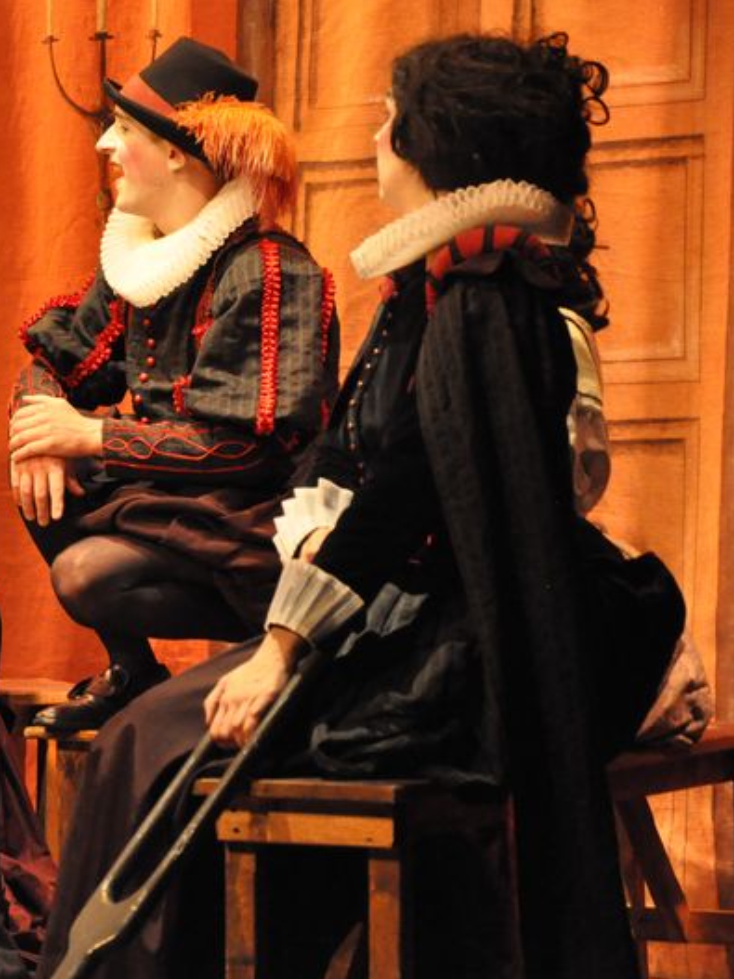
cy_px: 491
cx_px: 6
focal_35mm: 186
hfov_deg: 8.0
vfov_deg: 10.7
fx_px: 5253
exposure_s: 1/60
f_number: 5.6
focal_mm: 85
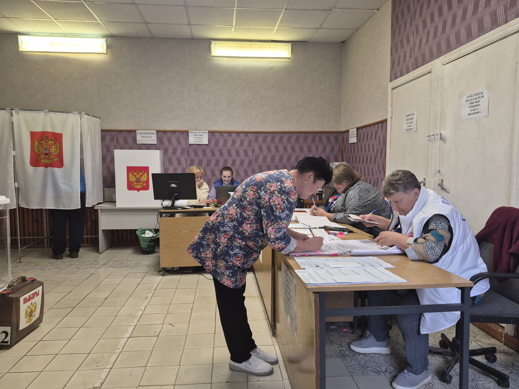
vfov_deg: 58.9
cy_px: 194
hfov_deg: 73.9
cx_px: 260
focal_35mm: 23
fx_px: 345
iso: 160
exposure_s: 1/100
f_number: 1.8
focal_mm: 5.4
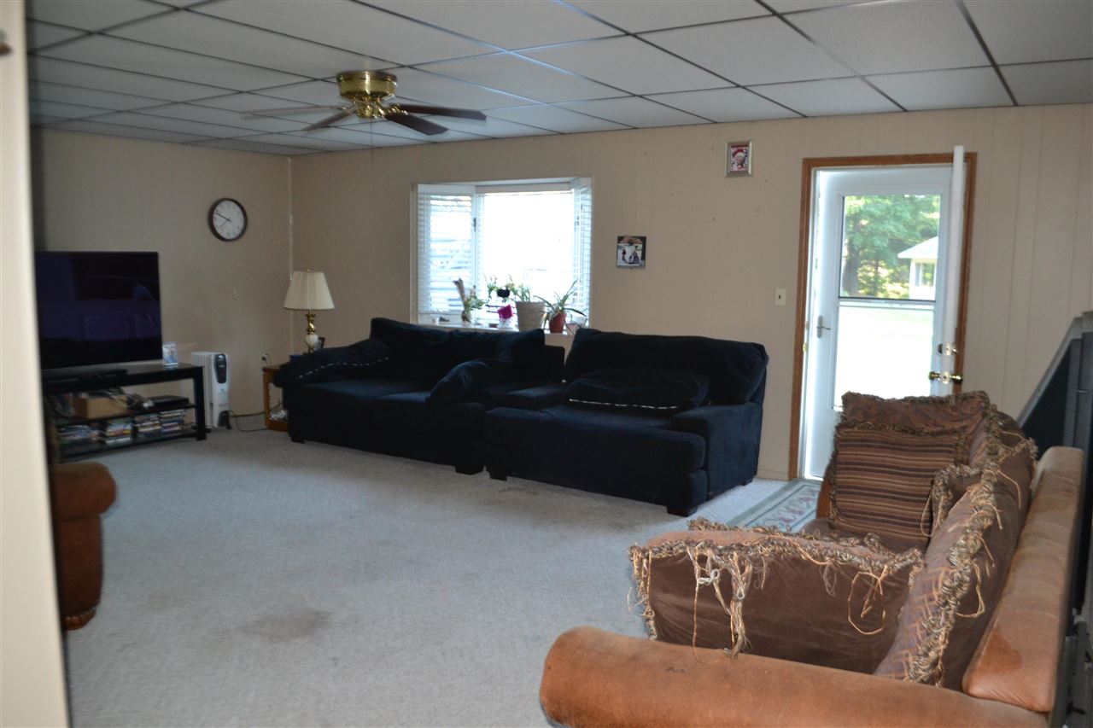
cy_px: 364
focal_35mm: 27
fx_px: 820
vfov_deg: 47.9
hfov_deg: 67.4
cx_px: 546
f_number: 3.5
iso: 1000
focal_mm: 18
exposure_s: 1/60
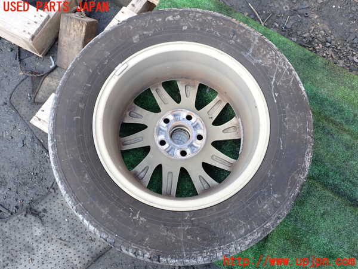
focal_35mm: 30
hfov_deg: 60.0
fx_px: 310
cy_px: 134
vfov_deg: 46.8
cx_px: 179
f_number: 3.2
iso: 100
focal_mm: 5.4
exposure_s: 1/80
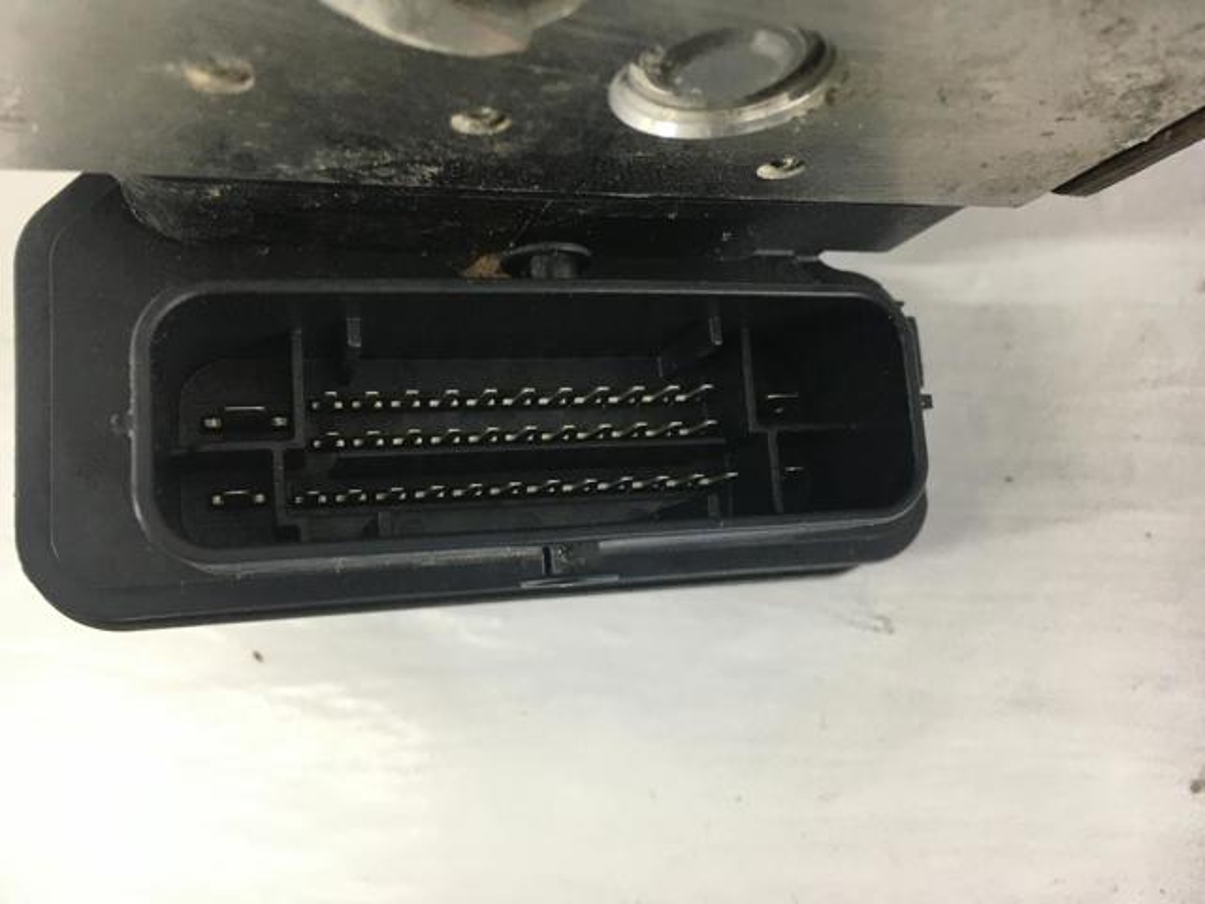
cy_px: 452
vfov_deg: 48.2
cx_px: 602
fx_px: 1010
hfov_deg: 61.7
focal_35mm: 29
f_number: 2.2
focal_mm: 4.15
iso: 40
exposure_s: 1/33
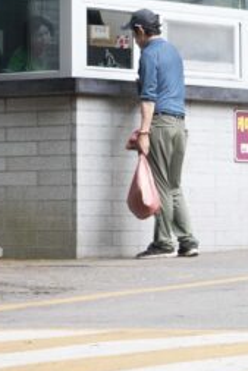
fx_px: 2507
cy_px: -122
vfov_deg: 8.3
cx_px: 3
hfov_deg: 5.6
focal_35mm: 243
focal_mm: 60
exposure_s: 1/160
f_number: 5.6
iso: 800
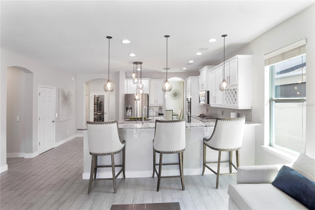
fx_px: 157
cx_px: 158
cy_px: 105
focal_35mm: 18
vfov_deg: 67.4
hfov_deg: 90.0
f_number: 5.6
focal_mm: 12
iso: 400
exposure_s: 1/8
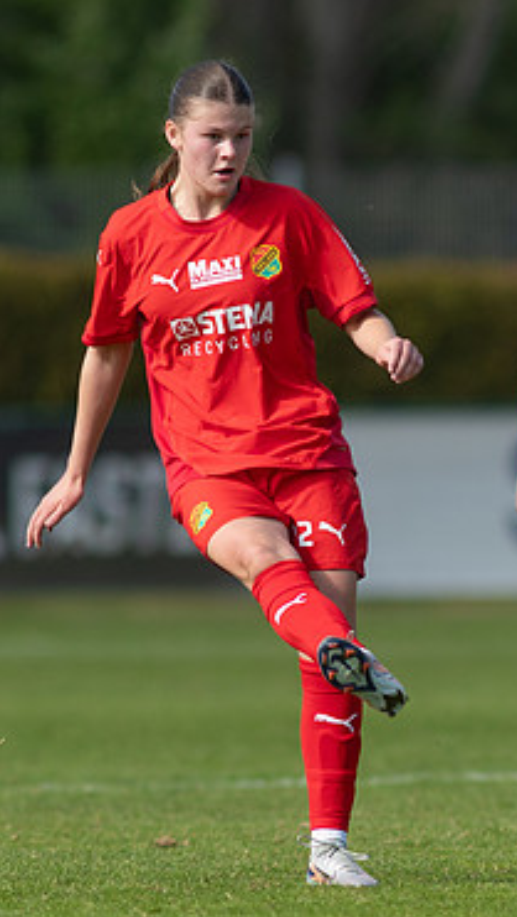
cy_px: 507
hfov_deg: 1.3
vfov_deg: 2.3
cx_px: 243
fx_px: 23321
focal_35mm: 958
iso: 160
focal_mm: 300
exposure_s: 1/2000
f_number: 3.2
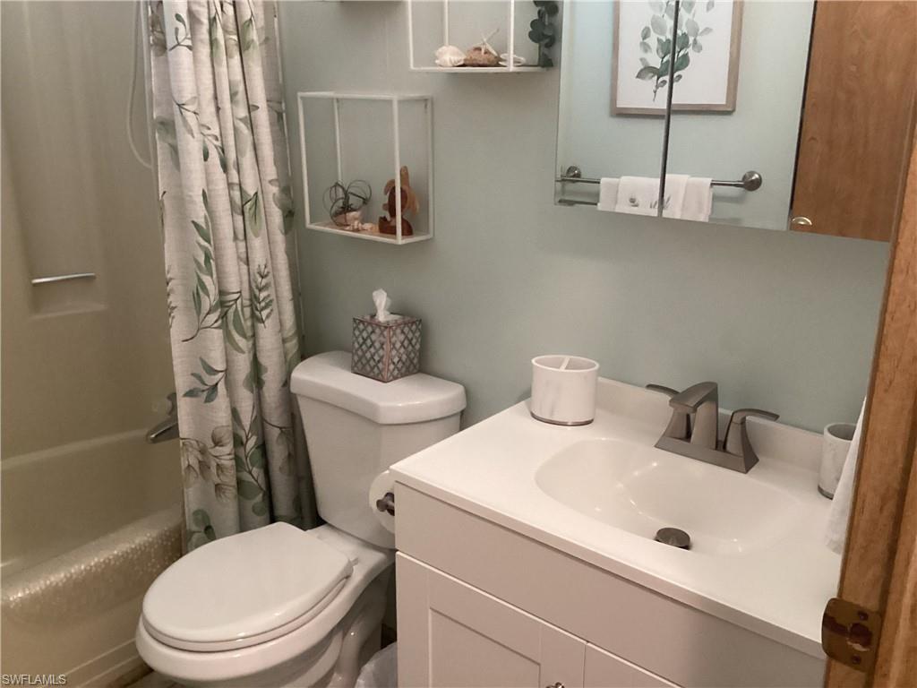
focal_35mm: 31
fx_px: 821
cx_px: 458
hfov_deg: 58.4
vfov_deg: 45.4
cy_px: 344
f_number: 2.4
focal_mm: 3.3
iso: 320
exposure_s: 1/40
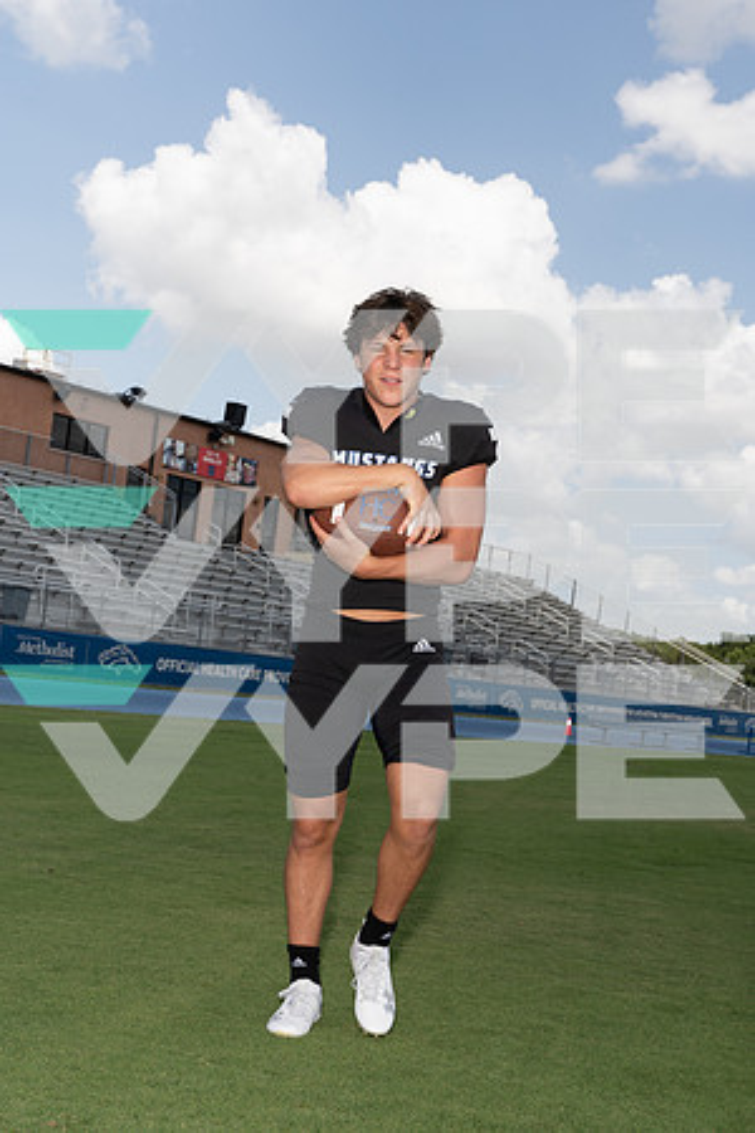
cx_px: 378
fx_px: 1636
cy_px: 566
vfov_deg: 38.2
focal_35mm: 52
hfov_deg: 26.0
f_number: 11
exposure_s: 1/250
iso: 100
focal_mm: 52
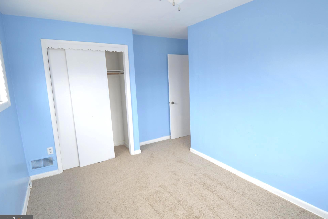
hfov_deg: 86.9
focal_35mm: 19
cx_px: 169
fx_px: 173
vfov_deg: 64.5
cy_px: 112
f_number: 4
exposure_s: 1/60
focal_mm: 12
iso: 400
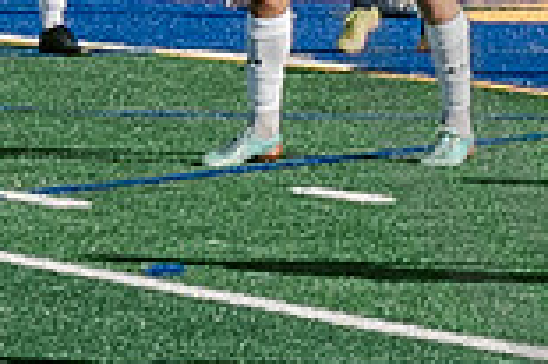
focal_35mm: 870
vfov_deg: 1.6
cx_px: 882
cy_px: -132
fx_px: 13229
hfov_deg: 2.4
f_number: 5.6
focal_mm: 53
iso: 640
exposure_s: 1/3200
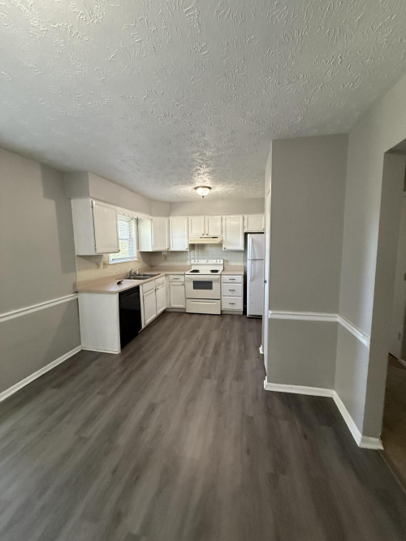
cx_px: 203
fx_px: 219
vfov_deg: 102.1
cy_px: 270
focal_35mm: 14
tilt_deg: -4.8
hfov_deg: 85.7
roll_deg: +1.5
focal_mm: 2.22
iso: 640
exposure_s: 1/120
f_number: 2.2
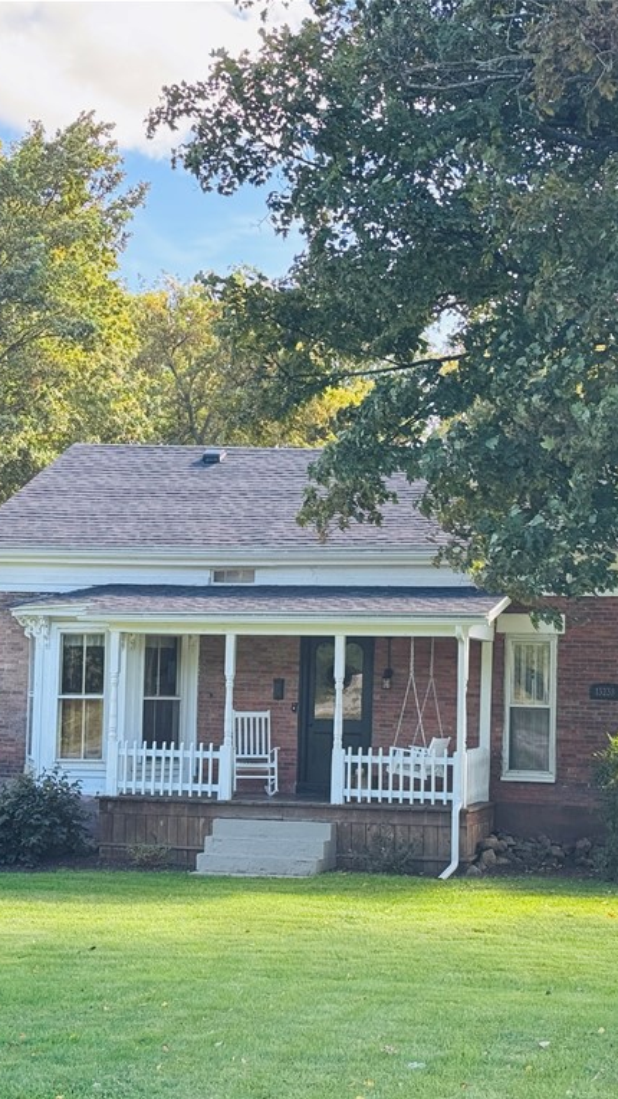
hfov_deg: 17.2
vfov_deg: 30.2
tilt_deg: +4.1
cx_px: 300
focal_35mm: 70
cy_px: 550
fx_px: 2040
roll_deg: -2.1
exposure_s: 1/445
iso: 64
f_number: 1.78
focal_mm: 6.76
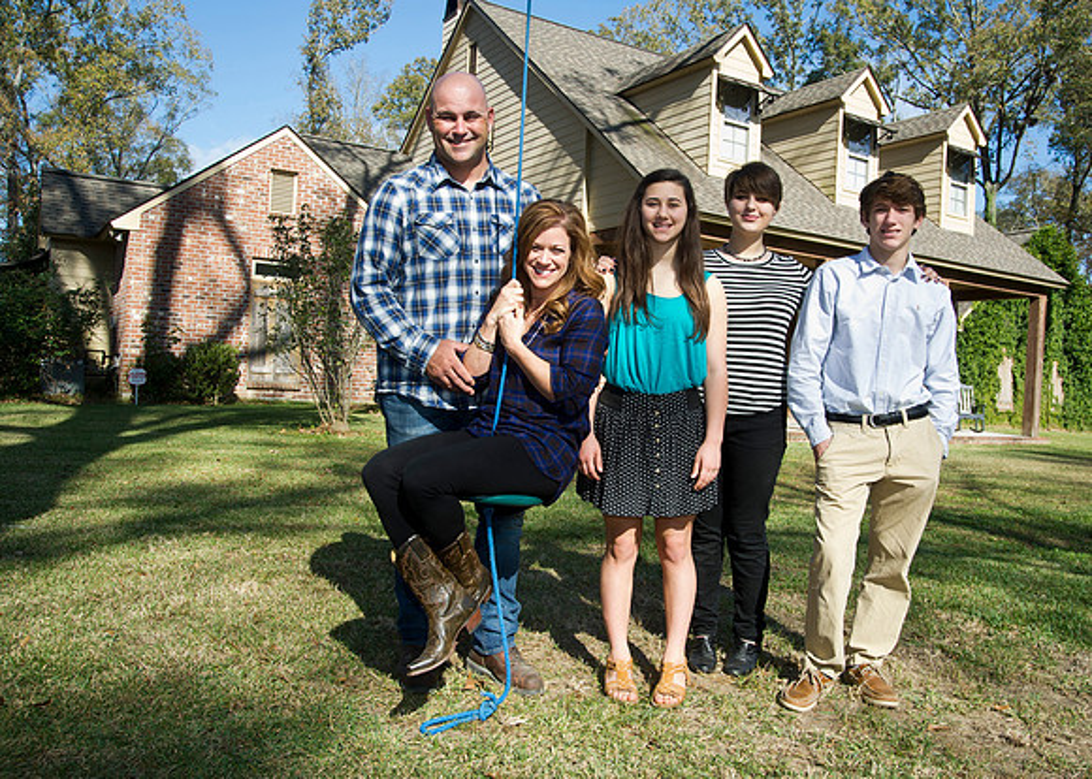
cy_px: 387
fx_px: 915
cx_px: 580
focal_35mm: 30
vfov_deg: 46.1
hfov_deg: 61.6
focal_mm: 28
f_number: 9
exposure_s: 1/250
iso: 400
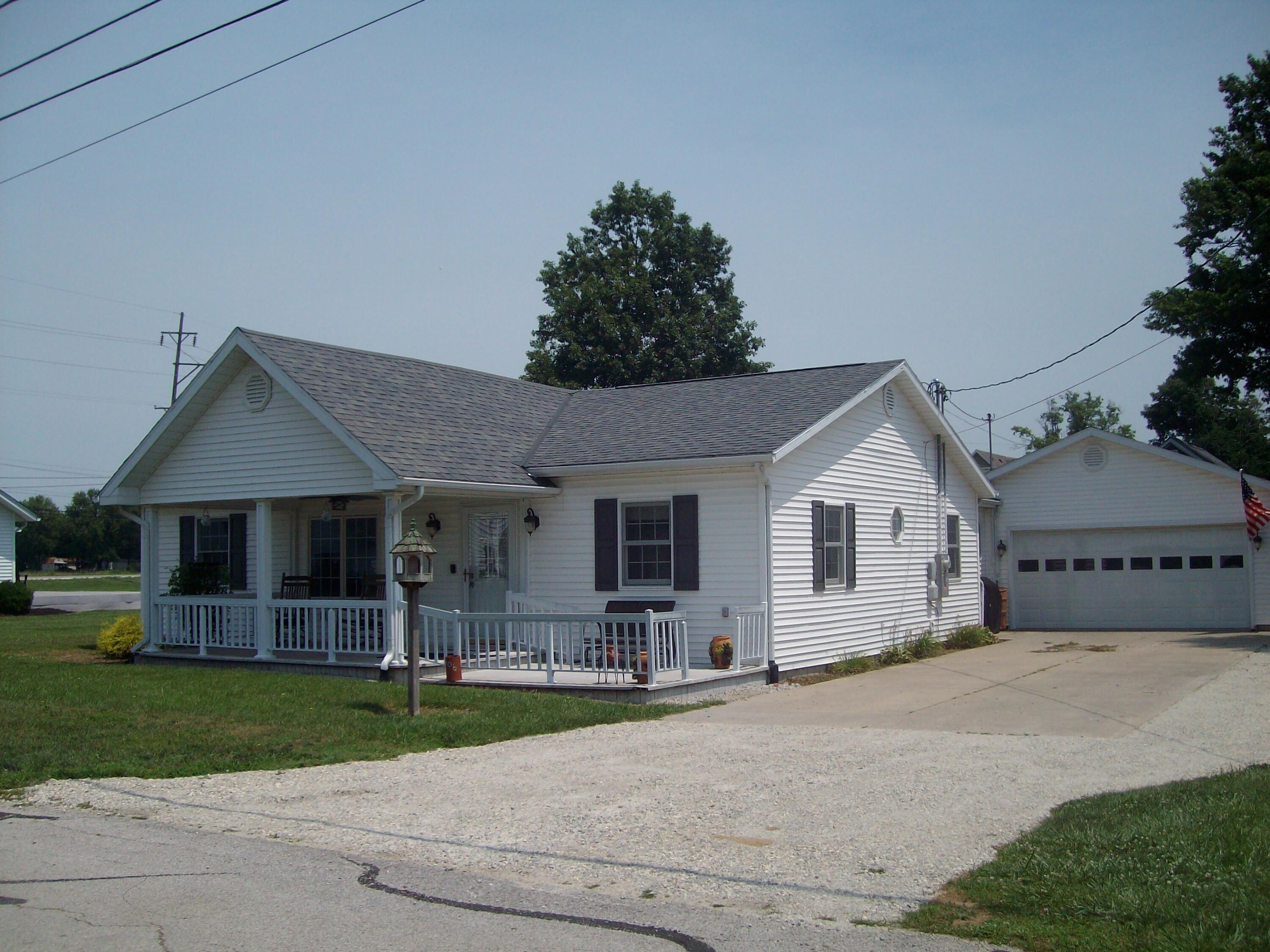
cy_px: 476
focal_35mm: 35
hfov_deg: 52.6
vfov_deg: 40.7
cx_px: 635
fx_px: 1284
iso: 80
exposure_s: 1/483
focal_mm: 5.8
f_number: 7.2
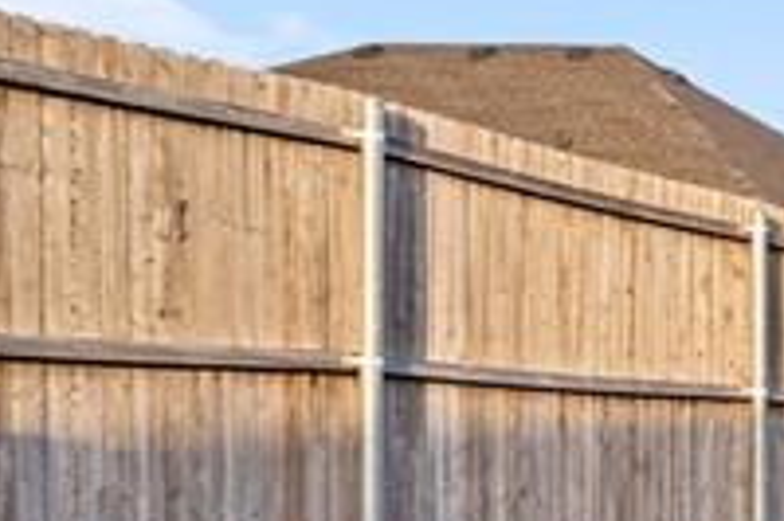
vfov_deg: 16.3
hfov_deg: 15.1
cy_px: 533
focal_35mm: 82
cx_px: 1858
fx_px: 1784
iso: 800
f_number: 7.1
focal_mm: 16
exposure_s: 1/40
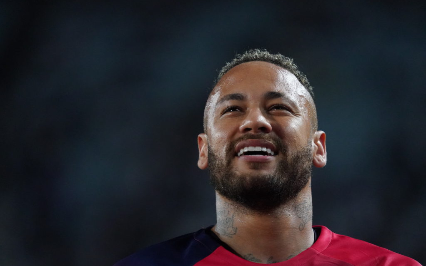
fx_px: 7118
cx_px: 213
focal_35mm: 613
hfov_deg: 3.4
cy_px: 137
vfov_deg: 2.1
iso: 12800
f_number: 6.3
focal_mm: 600
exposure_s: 1/1000
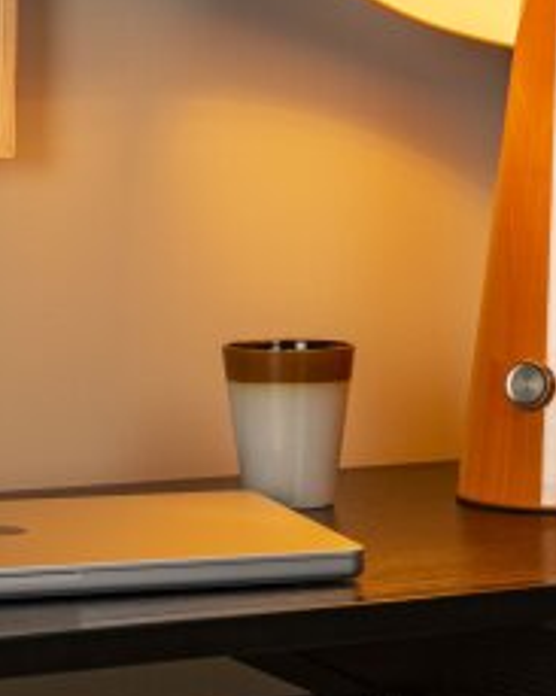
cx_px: 359
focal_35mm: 123
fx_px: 2532
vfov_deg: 15.6
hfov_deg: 12.5
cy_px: 219
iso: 400
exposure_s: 1/13
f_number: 13
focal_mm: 50
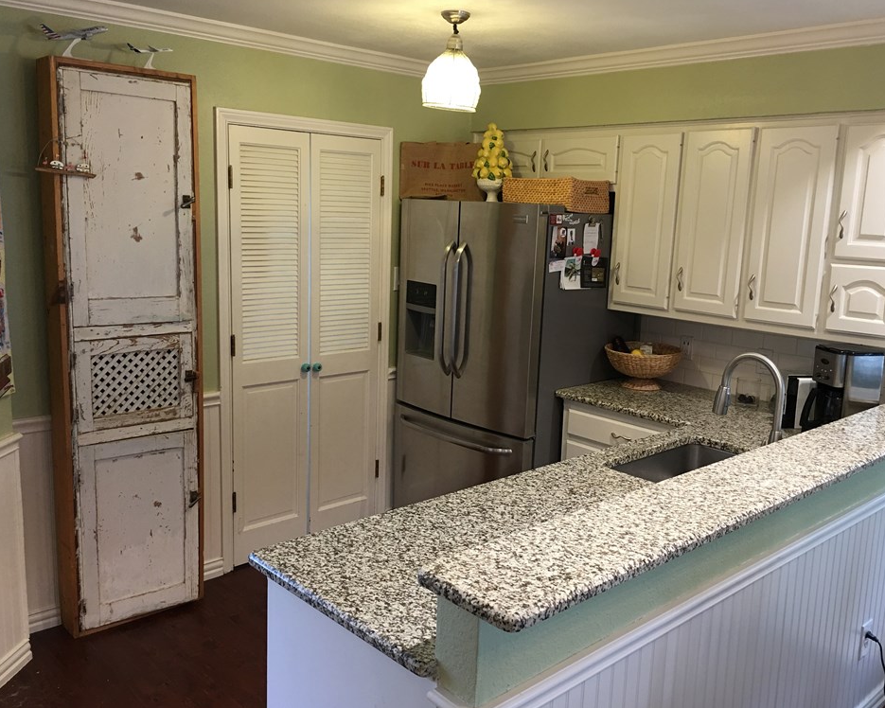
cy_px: 354
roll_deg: -2.2
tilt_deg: -9.5
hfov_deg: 57.1
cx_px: 467
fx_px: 812
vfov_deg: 47.1
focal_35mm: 31
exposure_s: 1/15
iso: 50
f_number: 2.2
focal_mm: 4.15
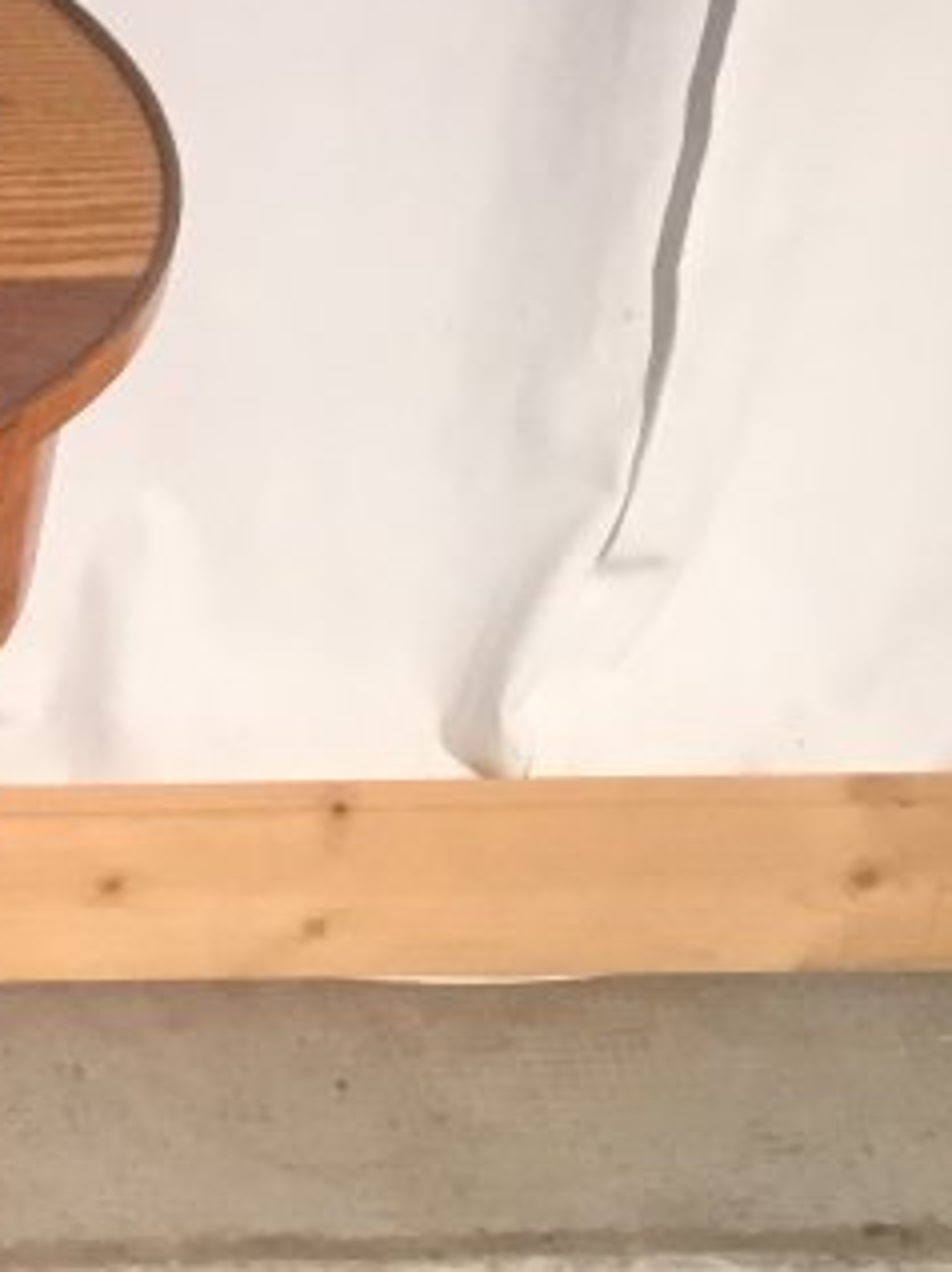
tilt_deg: -45.4
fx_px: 4296
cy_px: 1324
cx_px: -820
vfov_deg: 16.4
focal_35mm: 117
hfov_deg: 11.6
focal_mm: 3.3
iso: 160
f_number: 2.4
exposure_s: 1/33
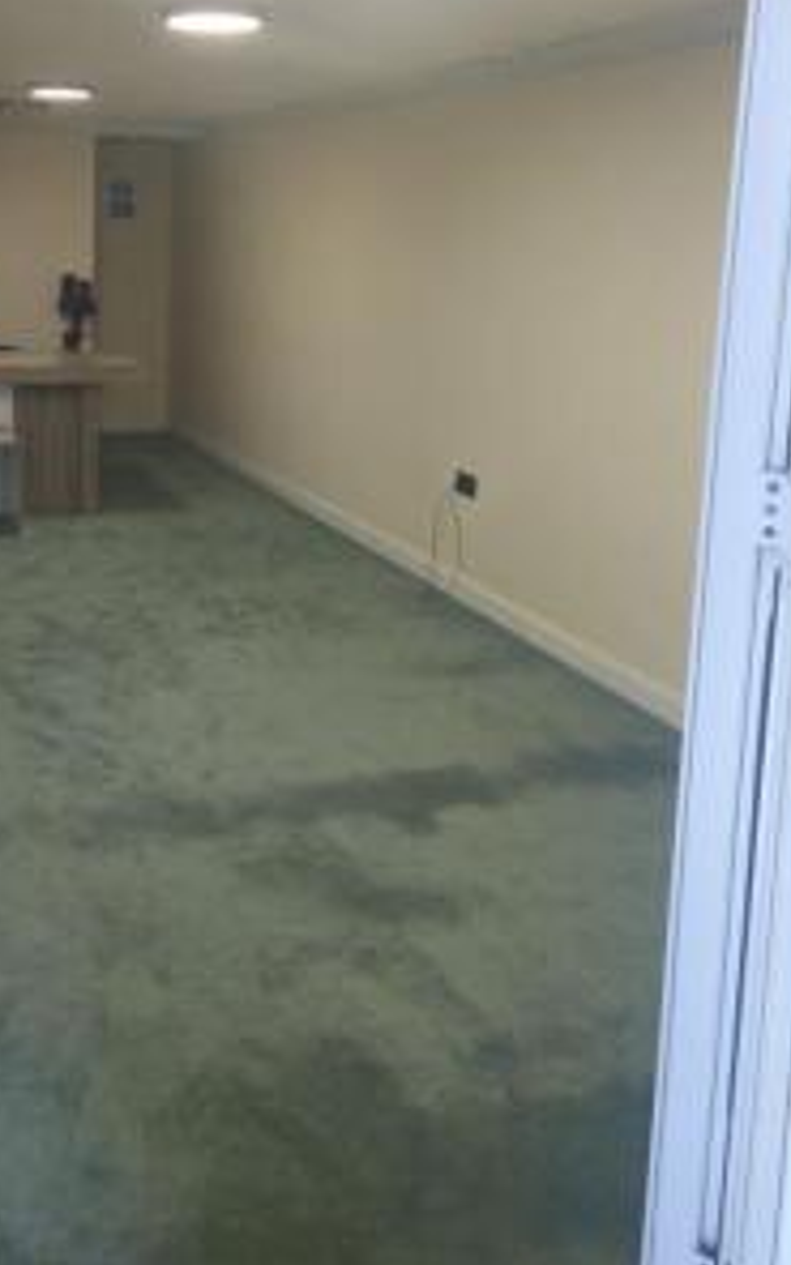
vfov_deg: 52.3
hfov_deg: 34.5
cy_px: 365
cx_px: 188
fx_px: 1242
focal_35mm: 36
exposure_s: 1/103
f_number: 1.8
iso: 50
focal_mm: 5.4
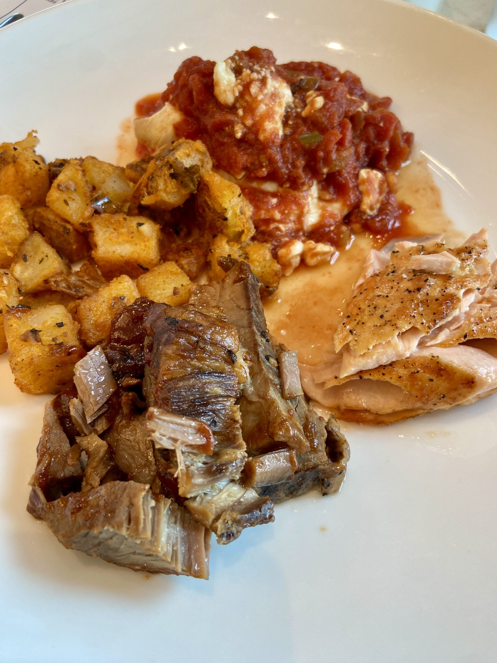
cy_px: 332
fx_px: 498
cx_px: 248
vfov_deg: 67.3
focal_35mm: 26
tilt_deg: -59.6
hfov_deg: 53.1
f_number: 1.8
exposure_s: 1/60
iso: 64
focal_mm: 4.25
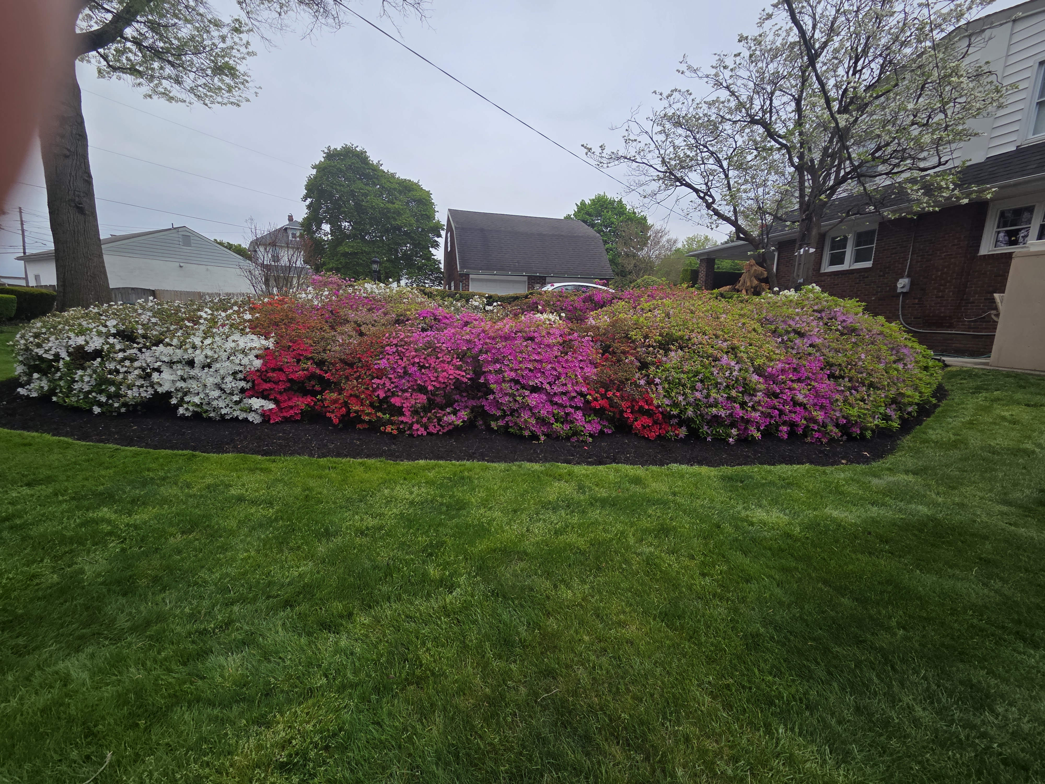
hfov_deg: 106.2
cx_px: 522
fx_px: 392
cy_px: 392
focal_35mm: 13
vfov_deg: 89.9
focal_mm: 2.2
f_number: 2.2
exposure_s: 1/917
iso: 50
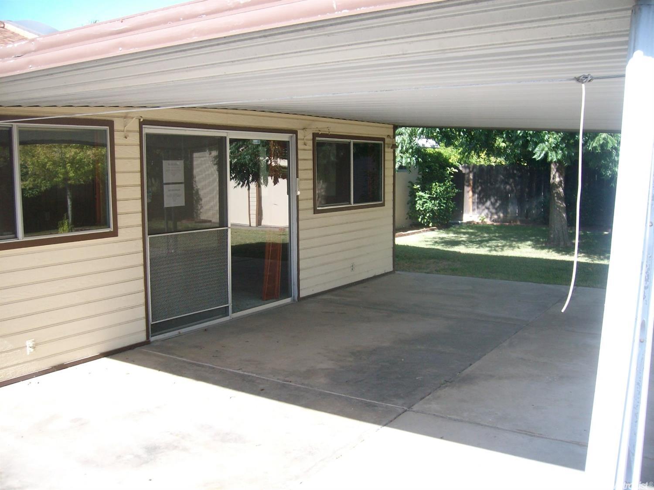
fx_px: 661
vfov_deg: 40.7
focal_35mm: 35
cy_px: 245
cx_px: 327
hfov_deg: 52.6
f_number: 2.8
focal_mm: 5.8
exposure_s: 1/294
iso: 80
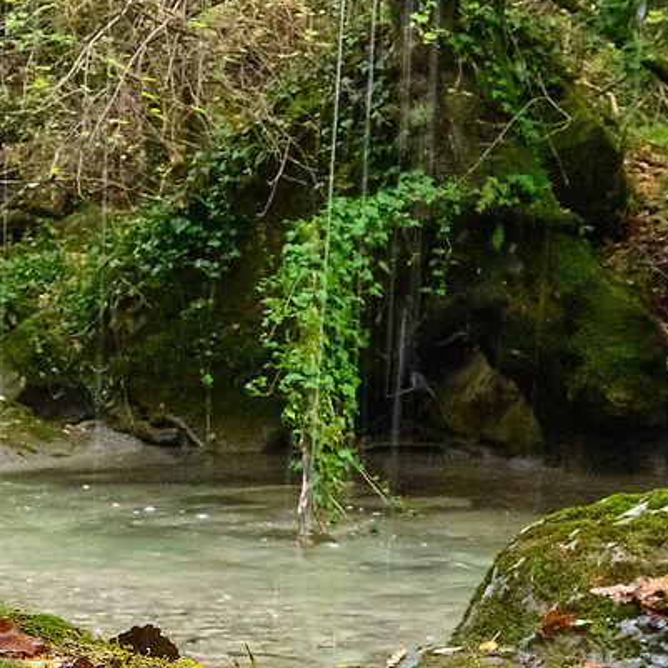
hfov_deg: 13.4
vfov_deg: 13.5
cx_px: -373
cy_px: 988
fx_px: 2664
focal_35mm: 122
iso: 1600
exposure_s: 1/20
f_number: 8
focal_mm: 24
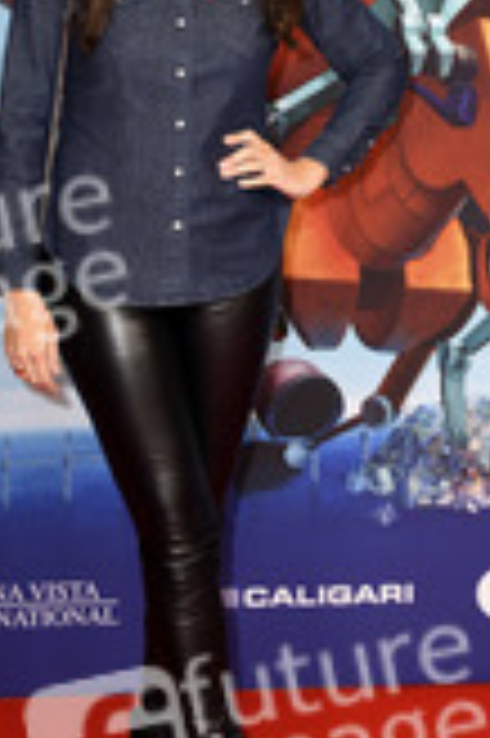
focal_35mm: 95
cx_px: 387
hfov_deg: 14.3
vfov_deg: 21.0
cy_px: 58
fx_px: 1944
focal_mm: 26
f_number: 4.5
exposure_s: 1/160
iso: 640
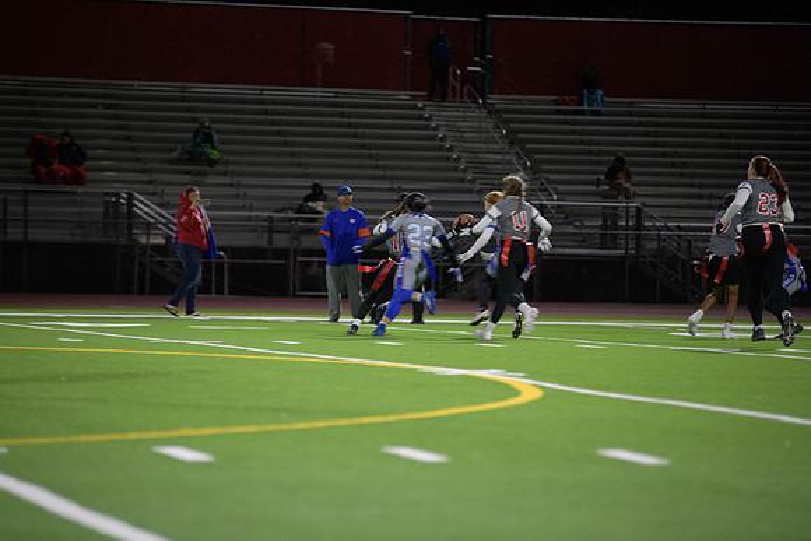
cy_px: 270
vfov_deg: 8.3
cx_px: 406
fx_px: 3718
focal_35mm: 165
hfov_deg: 12.4
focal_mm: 165
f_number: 2.8
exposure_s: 1/200
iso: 1000
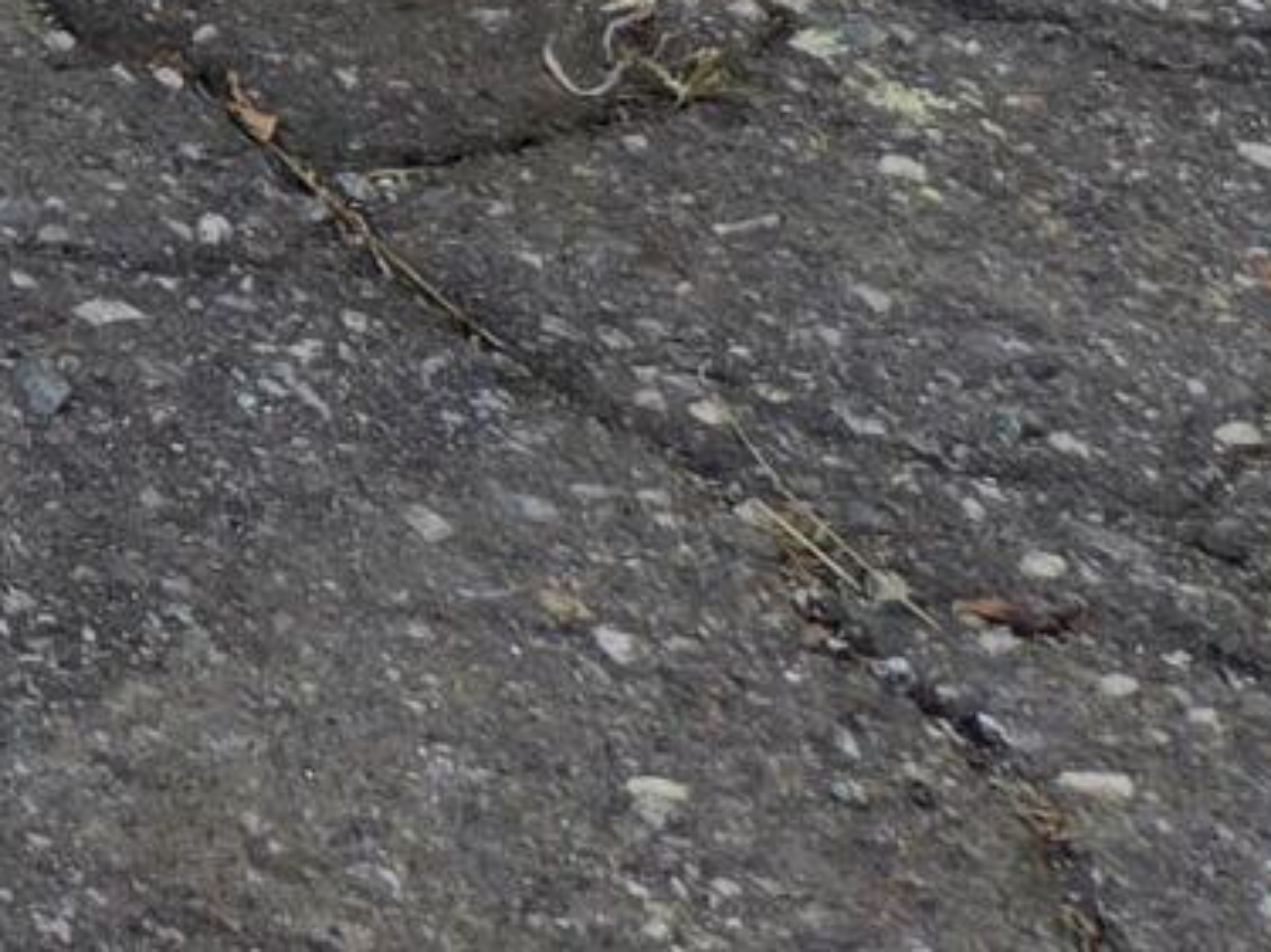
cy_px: -2053
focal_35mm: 157
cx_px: -2152
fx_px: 5763
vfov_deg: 7.9
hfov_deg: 10.2
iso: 25
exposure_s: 1/1008
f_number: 1.8
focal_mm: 5.4
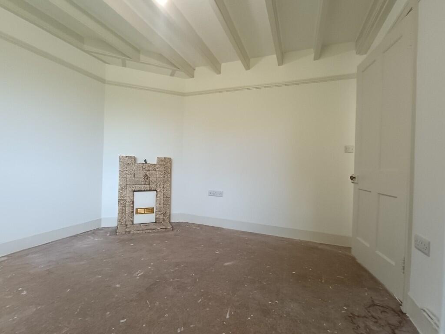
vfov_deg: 78.1
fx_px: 206
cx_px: 222
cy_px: 167
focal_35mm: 16
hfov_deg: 94.5
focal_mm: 1.66
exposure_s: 1/50
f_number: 2.2
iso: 311
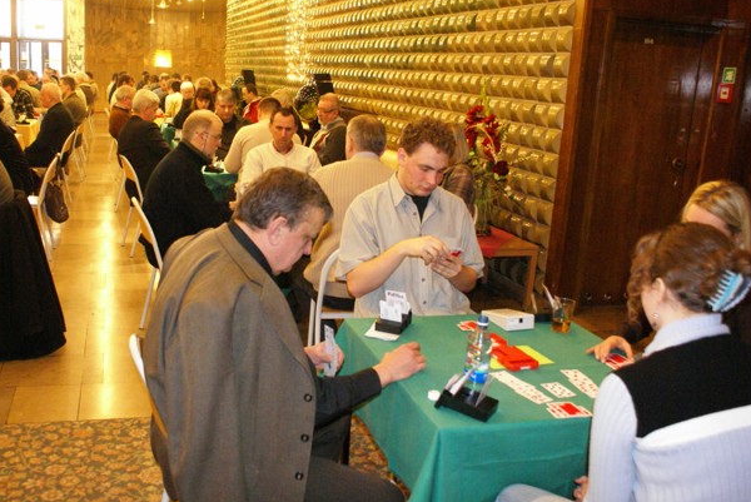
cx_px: 317
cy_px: 255
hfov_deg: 54.2
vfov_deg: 37.9
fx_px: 731
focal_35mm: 35
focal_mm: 20
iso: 1600
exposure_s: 1/20
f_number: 4
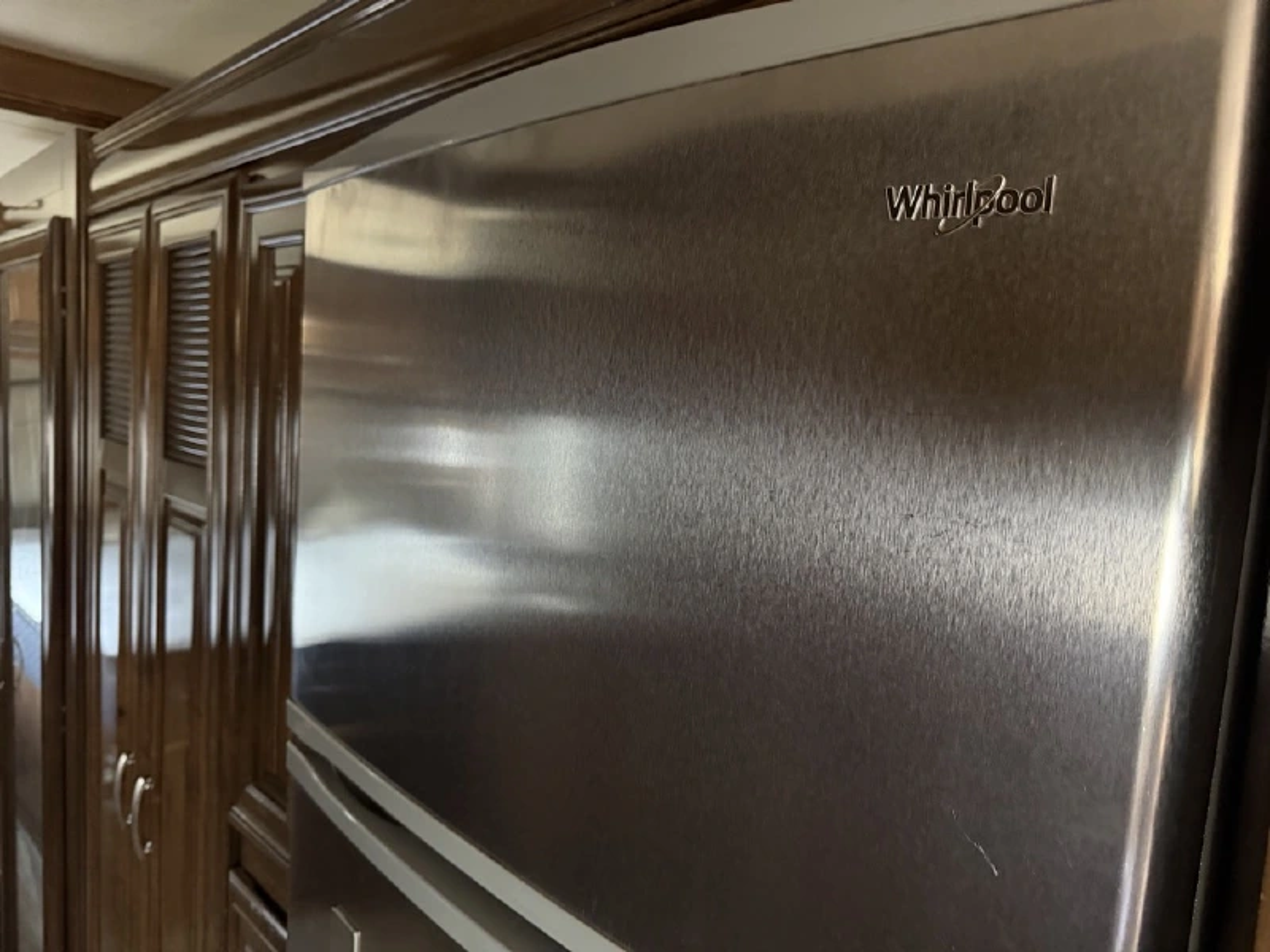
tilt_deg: -4.8
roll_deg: -3.1
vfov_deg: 56.8
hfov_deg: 71.6
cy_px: 476
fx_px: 881
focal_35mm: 24
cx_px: 635
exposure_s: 1/37
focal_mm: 6.76
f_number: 1.78
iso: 1000
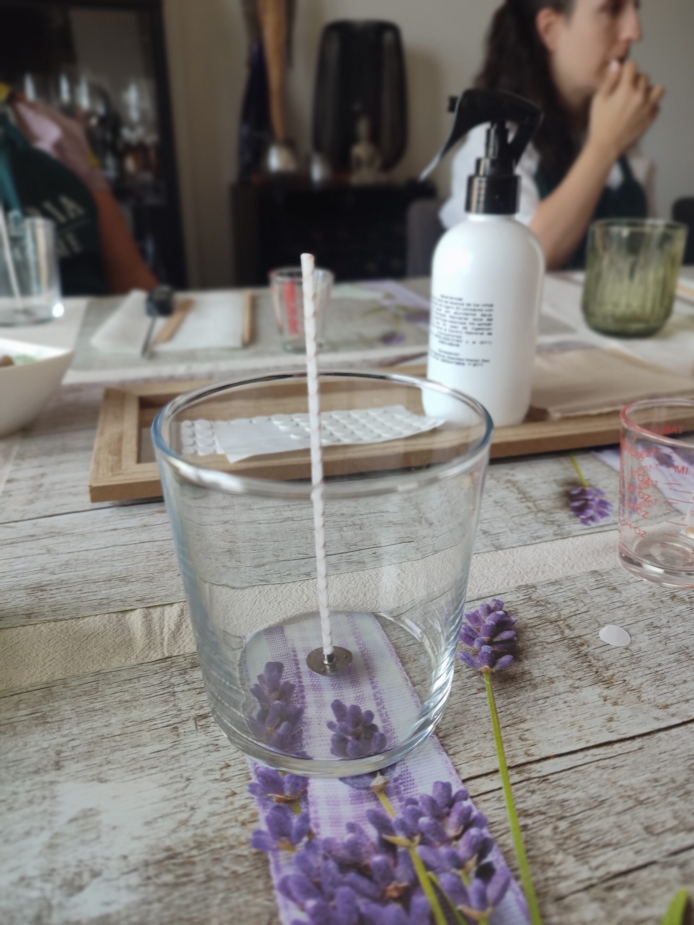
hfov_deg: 56.8
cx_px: 347
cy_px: 462
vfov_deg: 71.6
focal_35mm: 24
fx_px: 642
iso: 73
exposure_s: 1/50
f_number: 1.89
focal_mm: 5.89
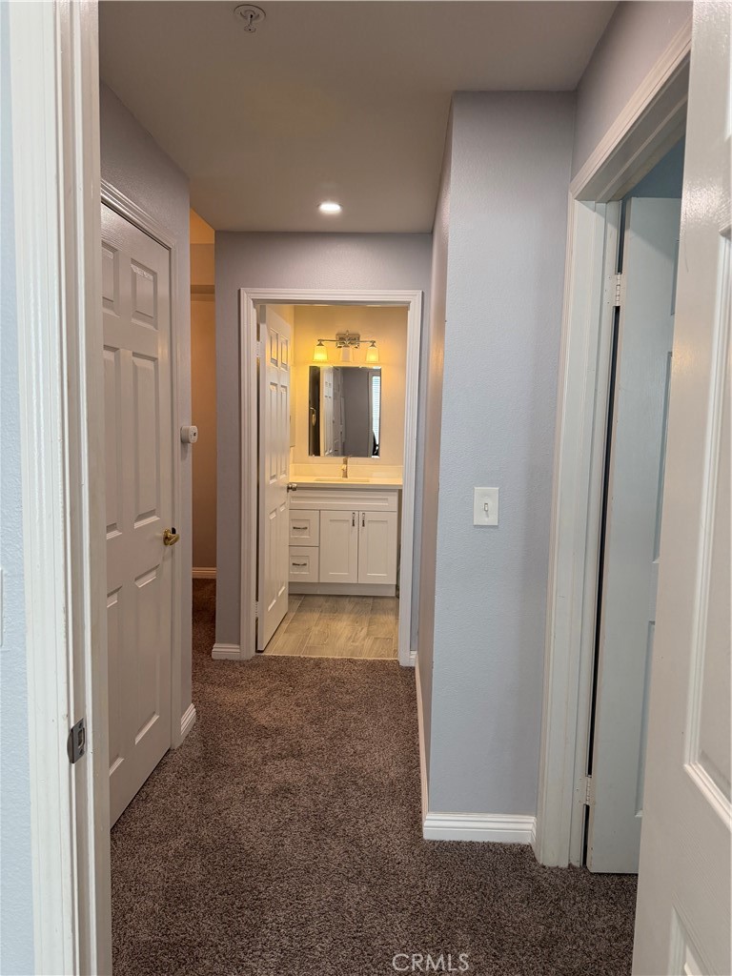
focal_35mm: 24
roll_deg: -0.9
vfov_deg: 71.6
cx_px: 366
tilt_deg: -6.0
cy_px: 488
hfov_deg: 56.8
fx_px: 677
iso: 200
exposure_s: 1/168
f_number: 1.78
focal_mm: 6.76
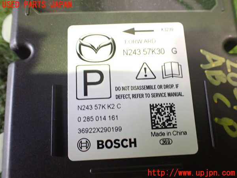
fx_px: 205
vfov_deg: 46.8
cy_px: 89
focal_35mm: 30
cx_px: 118
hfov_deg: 60.0
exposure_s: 1/40
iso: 800
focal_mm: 5.4
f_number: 2.3
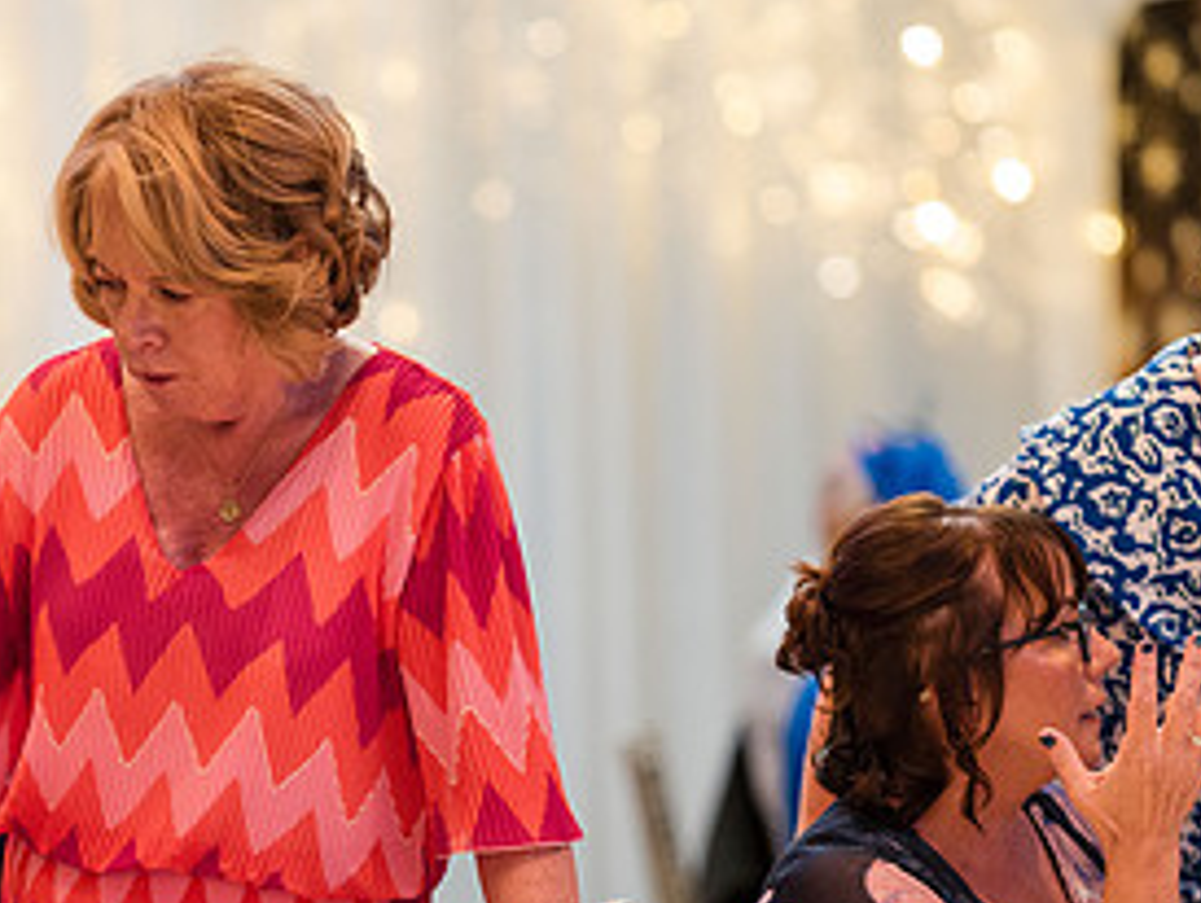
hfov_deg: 11.4
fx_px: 6007
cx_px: 250
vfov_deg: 8.6
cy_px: 690
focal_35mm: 173
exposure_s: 1/250
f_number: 1.6
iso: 1250
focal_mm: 85
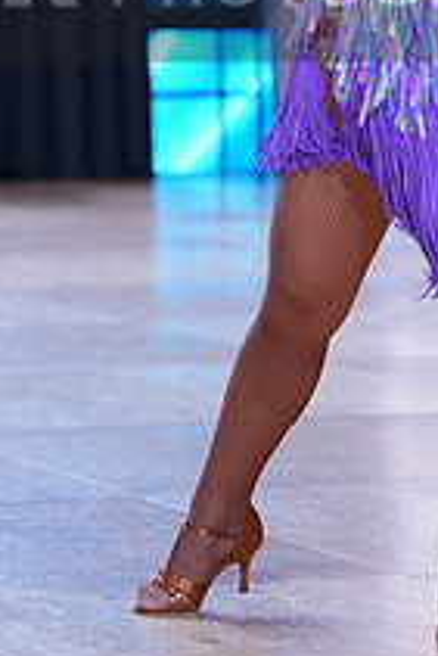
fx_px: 5247
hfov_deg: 4.8
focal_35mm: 288
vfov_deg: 7.1
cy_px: -40
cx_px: 300
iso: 800
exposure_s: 1/400
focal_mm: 105
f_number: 4
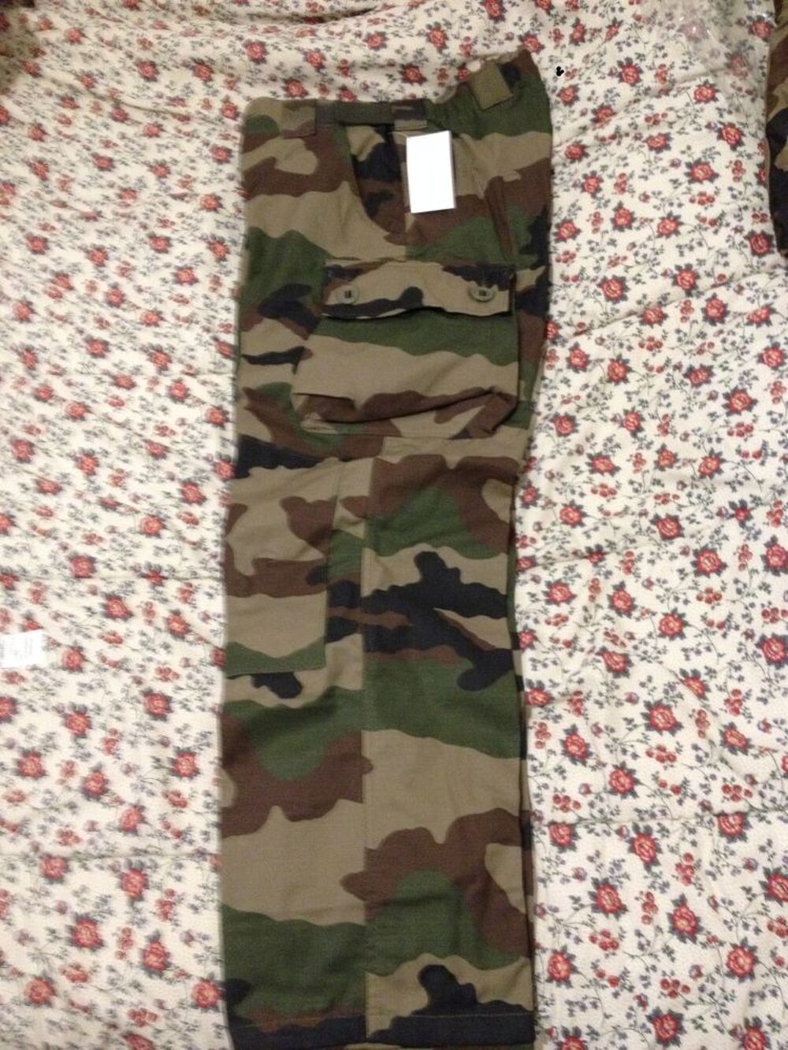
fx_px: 1062
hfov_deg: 40.7
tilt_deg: -65.3
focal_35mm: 35
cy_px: 525
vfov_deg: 52.6
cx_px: 394
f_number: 2.4
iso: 400
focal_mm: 4.28
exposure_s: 1/15
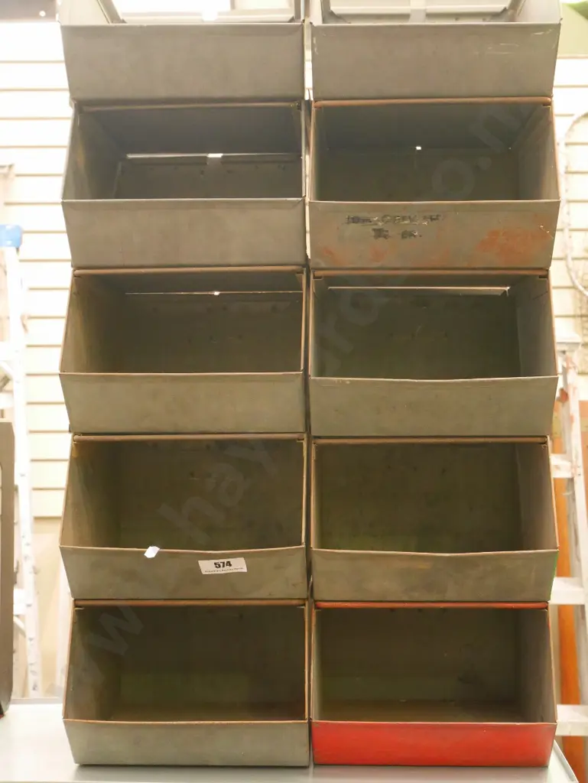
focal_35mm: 58
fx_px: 1313
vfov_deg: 33.2
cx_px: 294
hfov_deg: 25.3
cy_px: 392
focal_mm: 29
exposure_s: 1/25
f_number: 5.5
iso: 3200
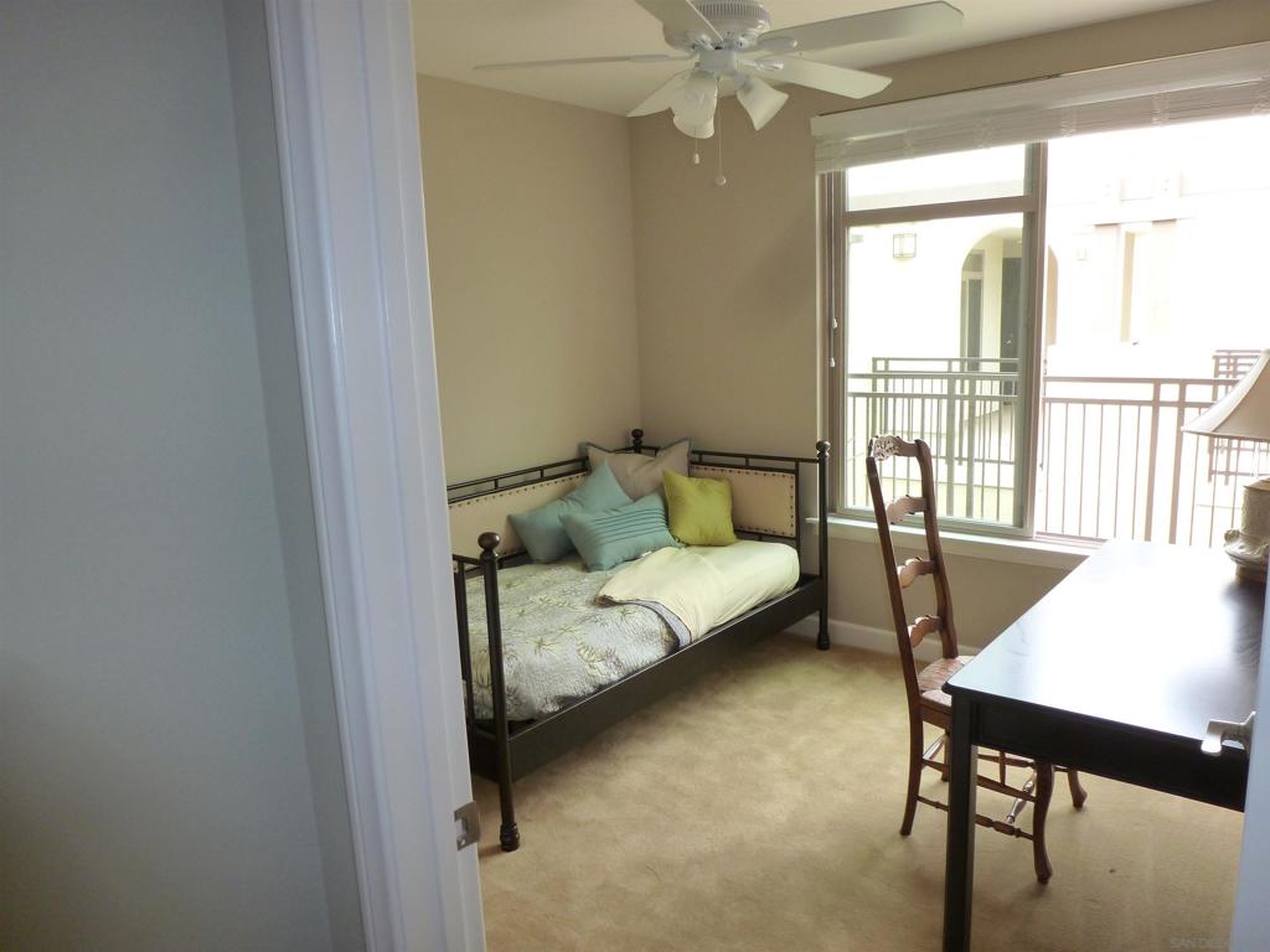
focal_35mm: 24
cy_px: 476
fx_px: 881
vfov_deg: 56.8
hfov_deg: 71.6
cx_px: 635
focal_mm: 4.3
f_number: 3.3
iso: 160
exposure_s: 1/80
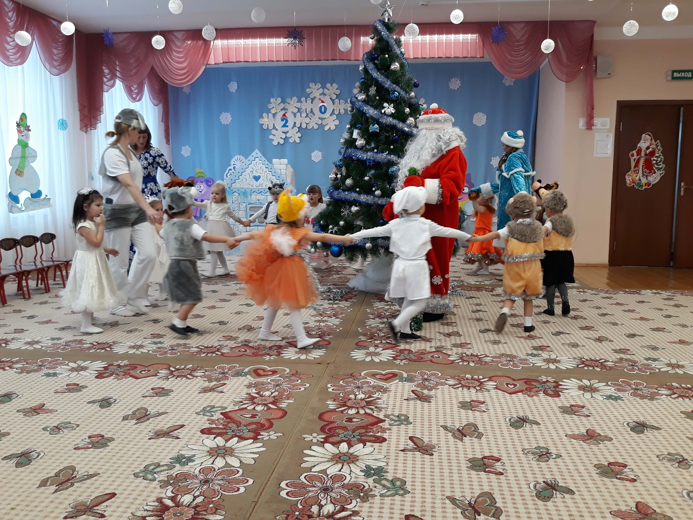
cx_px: 346
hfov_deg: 65.3
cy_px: 260
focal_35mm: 27
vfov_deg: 51.4
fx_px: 541
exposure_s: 1/50
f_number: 1.7
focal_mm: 3.71
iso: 64
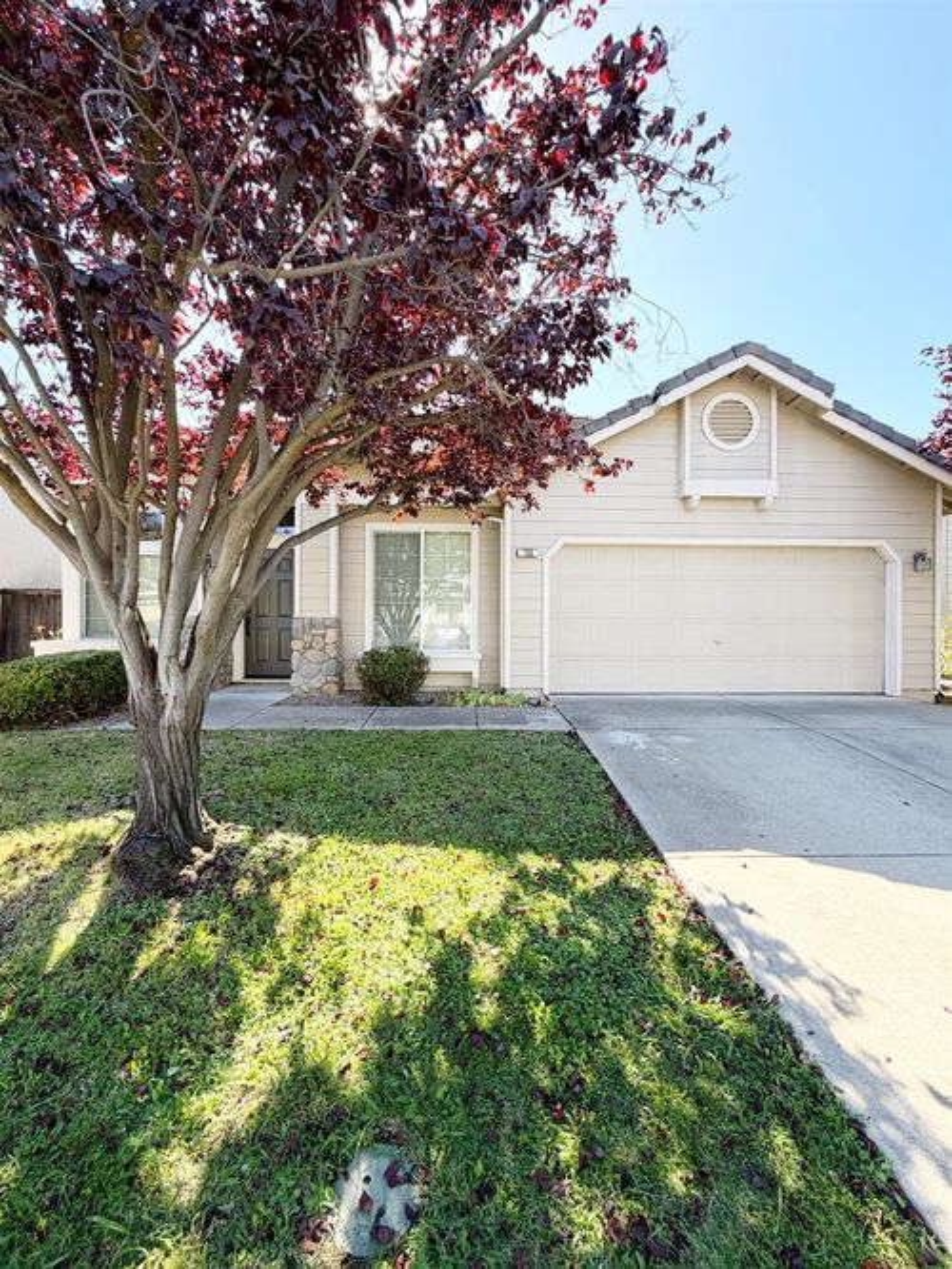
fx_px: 513
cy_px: 634
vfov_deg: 102.0
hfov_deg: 85.7
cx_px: 476
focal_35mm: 14
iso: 64
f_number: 2.2
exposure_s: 1/465
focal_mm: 2.22
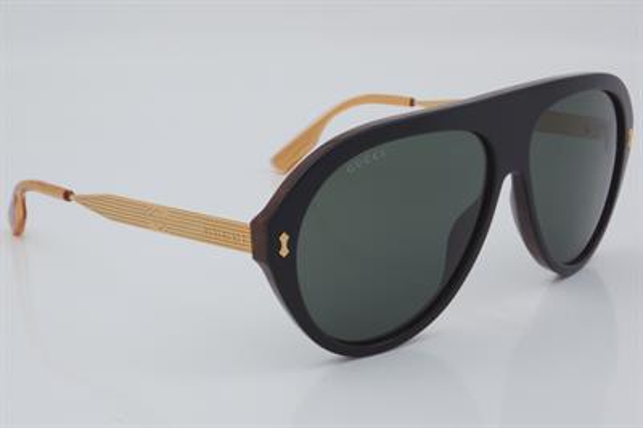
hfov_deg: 27.0
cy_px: 214
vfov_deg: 18.2
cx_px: 322
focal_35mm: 75
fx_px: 1338
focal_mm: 50
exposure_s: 1/4
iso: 100
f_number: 32
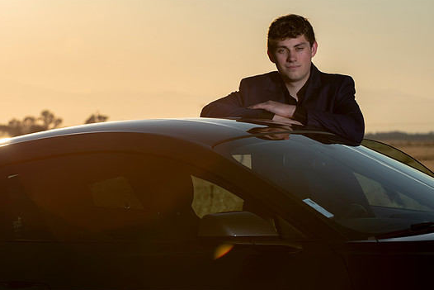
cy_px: 130
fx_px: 2448
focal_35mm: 203
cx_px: 143
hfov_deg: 10.1
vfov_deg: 6.8
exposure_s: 1/250
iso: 31
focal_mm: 140
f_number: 9
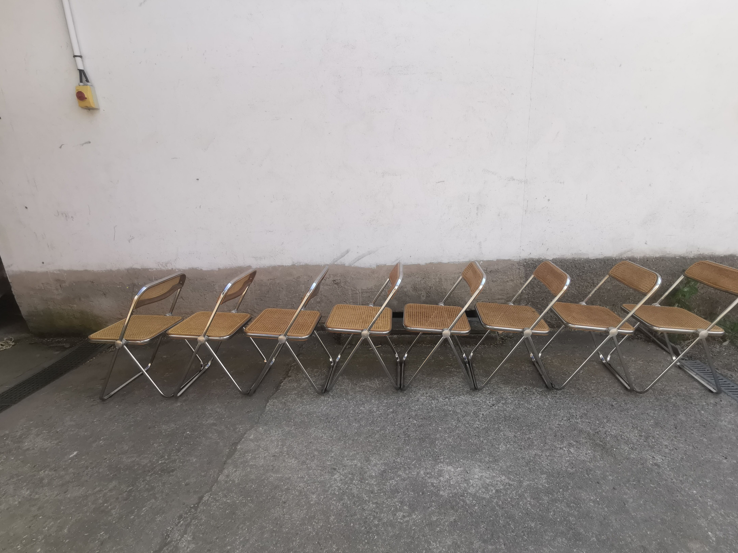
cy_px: 289
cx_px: 389
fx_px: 384
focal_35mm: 18
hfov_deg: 87.7
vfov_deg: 71.6
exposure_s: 1/259
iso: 50
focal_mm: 2.26
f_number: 2.2
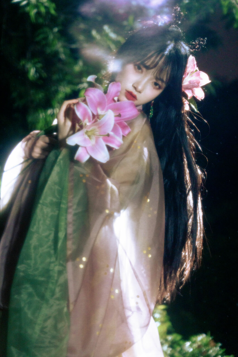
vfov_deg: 28.8
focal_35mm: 70
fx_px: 694
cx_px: 119
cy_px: 178
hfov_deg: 19.5
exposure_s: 1/160
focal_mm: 70
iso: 3200
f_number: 2.8
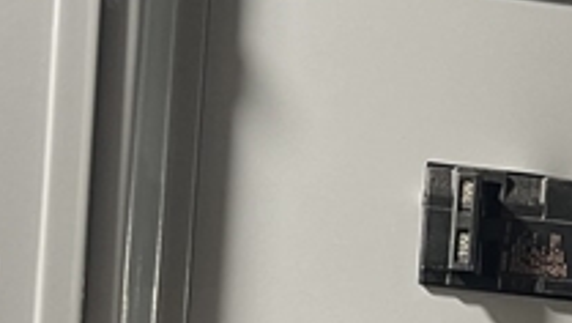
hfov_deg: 20.0
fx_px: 1579
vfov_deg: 10.9
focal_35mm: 104
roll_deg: -5.1
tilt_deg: +0.1
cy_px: 594
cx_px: 550
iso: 125
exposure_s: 1/60
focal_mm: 5.1
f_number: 1.6
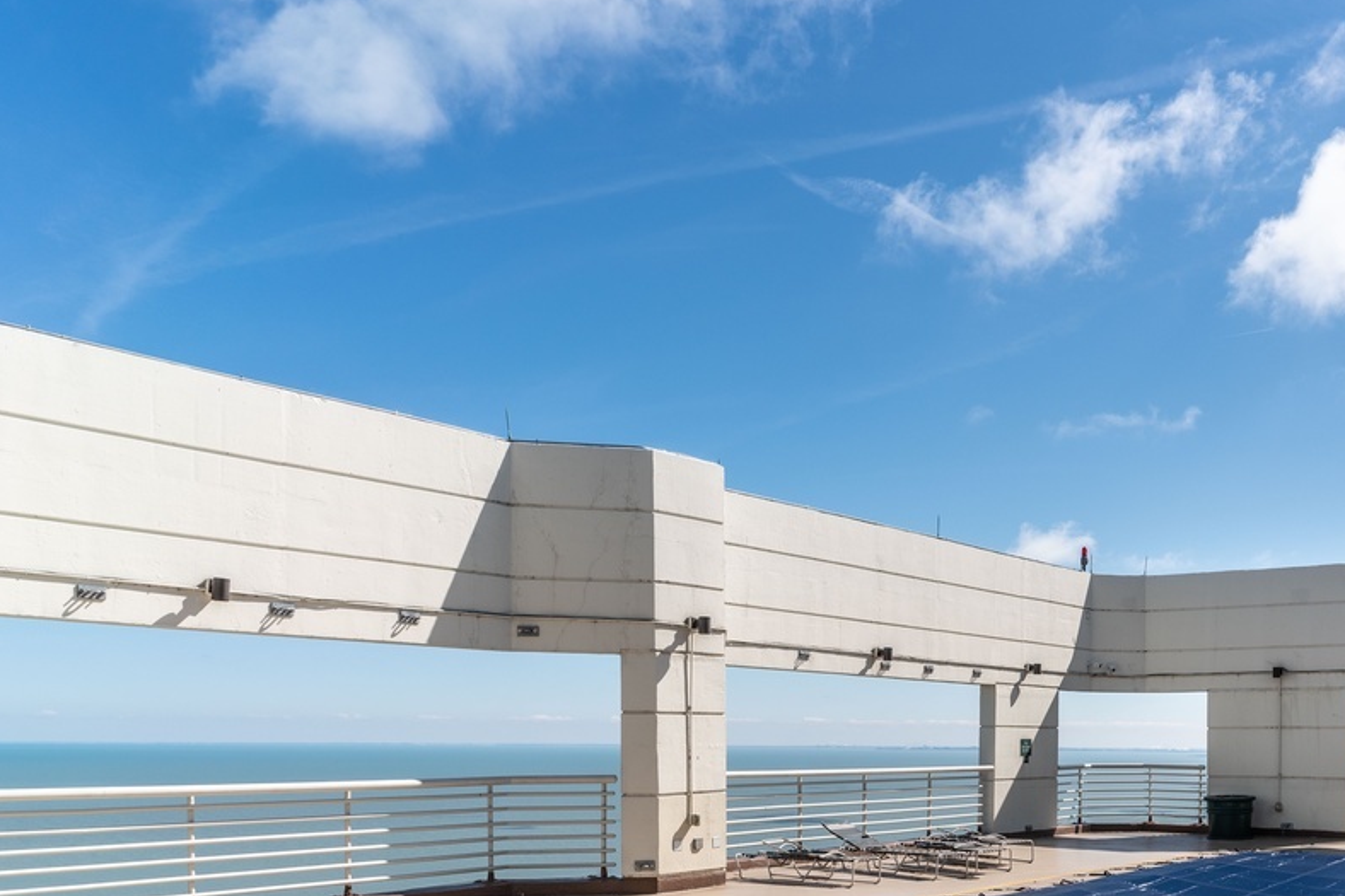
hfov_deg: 49.6
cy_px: 746
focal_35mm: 37
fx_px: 1382
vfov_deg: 34.6
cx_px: 1023
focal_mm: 18
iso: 100
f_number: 8
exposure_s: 1/400
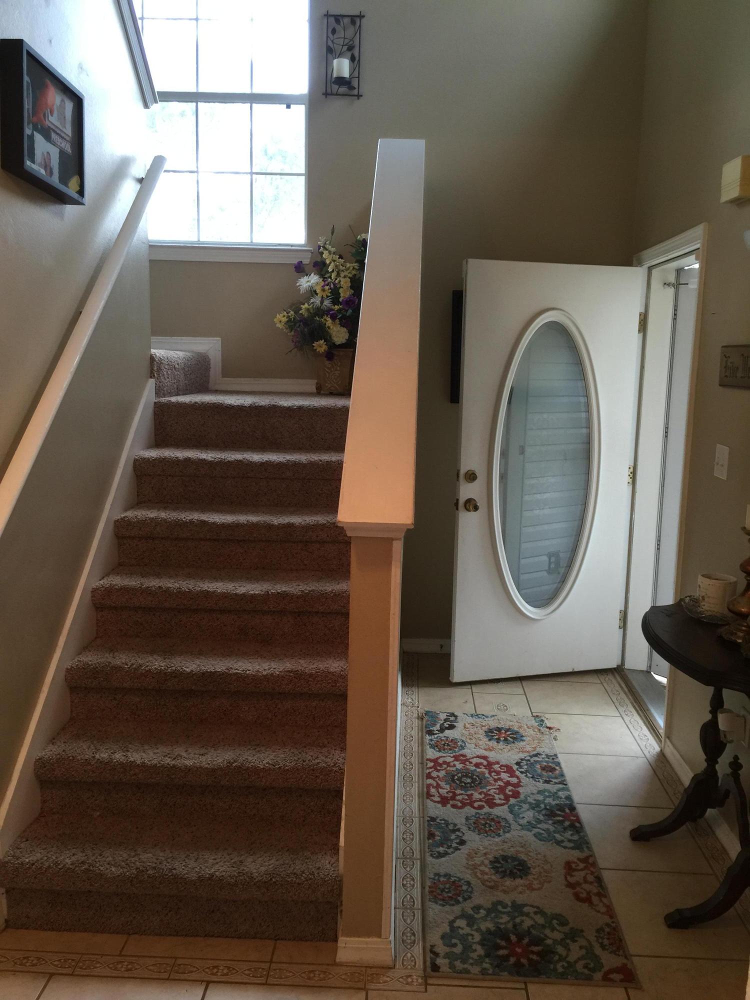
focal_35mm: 29
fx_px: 838
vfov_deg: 61.7
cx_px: 375
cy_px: 500
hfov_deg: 48.2
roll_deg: -2.4
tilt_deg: -9.6
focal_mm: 4.15
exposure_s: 1/15
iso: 32
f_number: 2.2
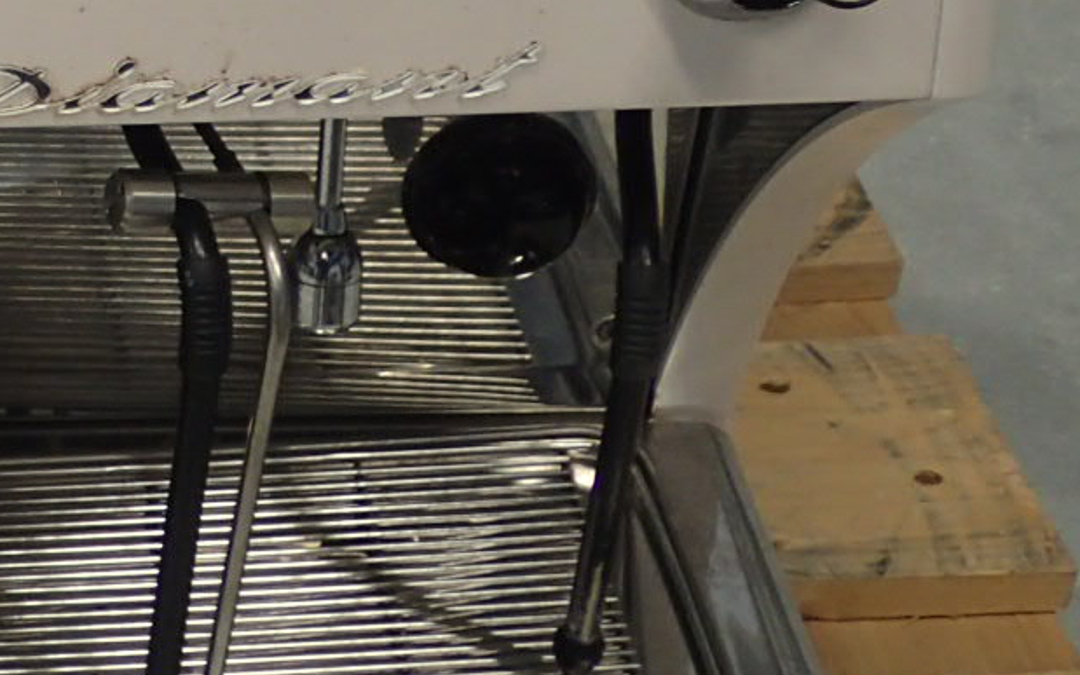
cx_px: -591
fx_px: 3680
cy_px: -14
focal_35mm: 125
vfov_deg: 10.4
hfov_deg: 15.3
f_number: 2.7
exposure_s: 1/50
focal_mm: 6.86
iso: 200
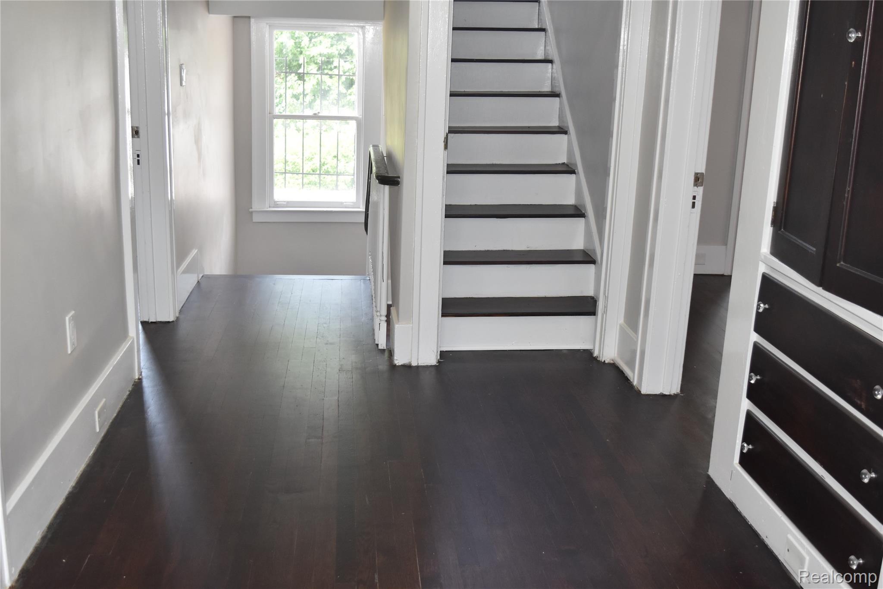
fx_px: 956
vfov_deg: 34.2
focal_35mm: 39
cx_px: 442
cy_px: 294
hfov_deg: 49.6
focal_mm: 26
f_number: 5
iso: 800
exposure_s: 1/200
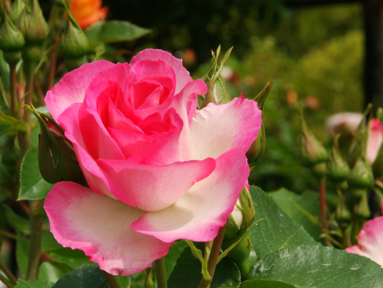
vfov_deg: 4.0
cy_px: 152
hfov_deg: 5.4
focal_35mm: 368
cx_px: 148
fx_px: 4071
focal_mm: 200
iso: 400
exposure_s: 1/90
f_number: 27
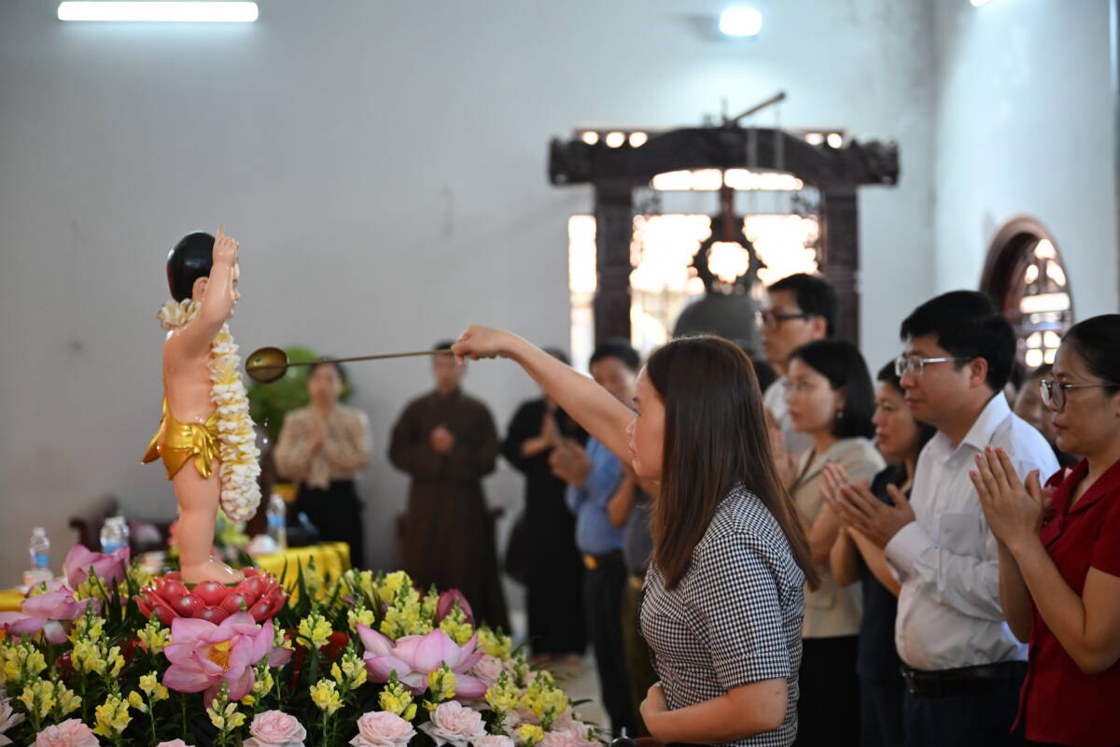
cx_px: 560
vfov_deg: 23.4
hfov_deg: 34.5
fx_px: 1804
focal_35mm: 58
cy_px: 374
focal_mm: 58
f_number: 2.8
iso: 2500
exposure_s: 1/320
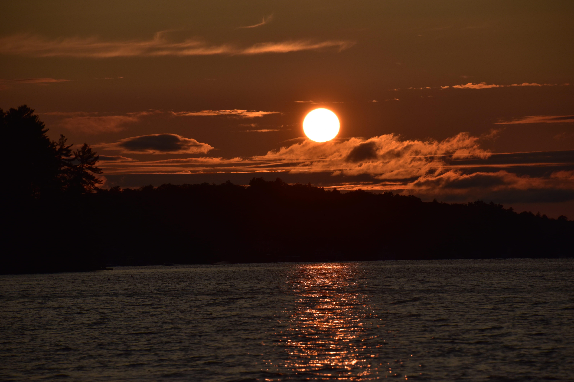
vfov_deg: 5.7
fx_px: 3826
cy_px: 191
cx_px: 287
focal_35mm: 240
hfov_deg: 8.6
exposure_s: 1/1250
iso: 200
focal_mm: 160
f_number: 8
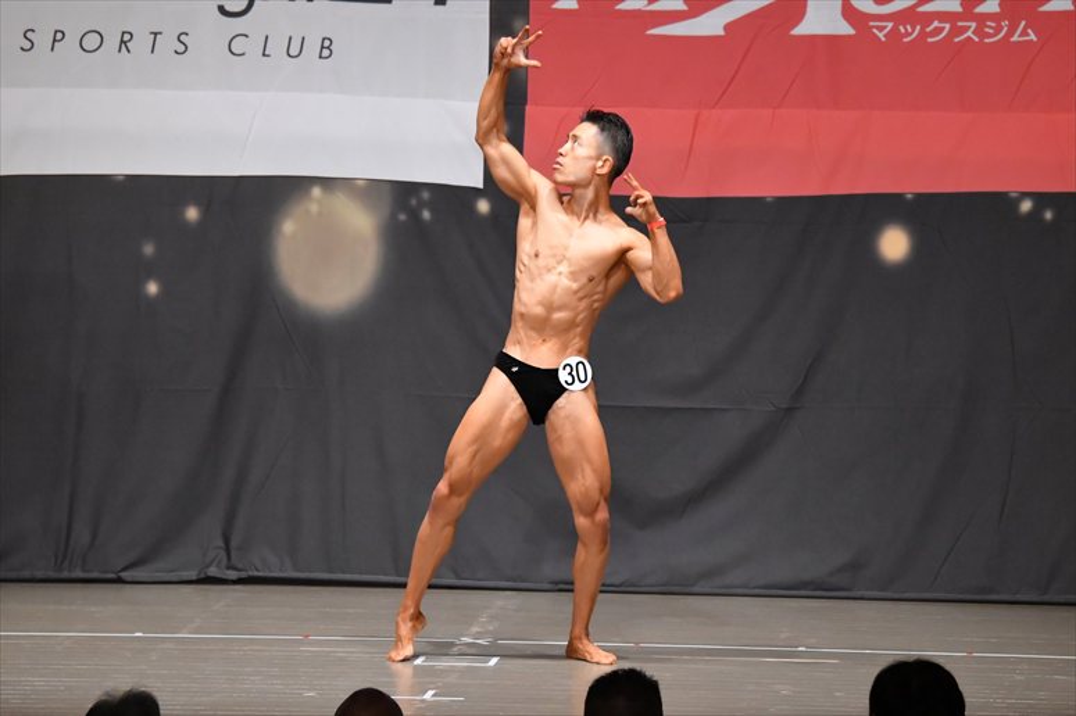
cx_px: 538
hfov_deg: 10.2
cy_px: 358
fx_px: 6035
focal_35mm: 202
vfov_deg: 6.8
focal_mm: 135
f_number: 5.6
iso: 6400
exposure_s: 1/400
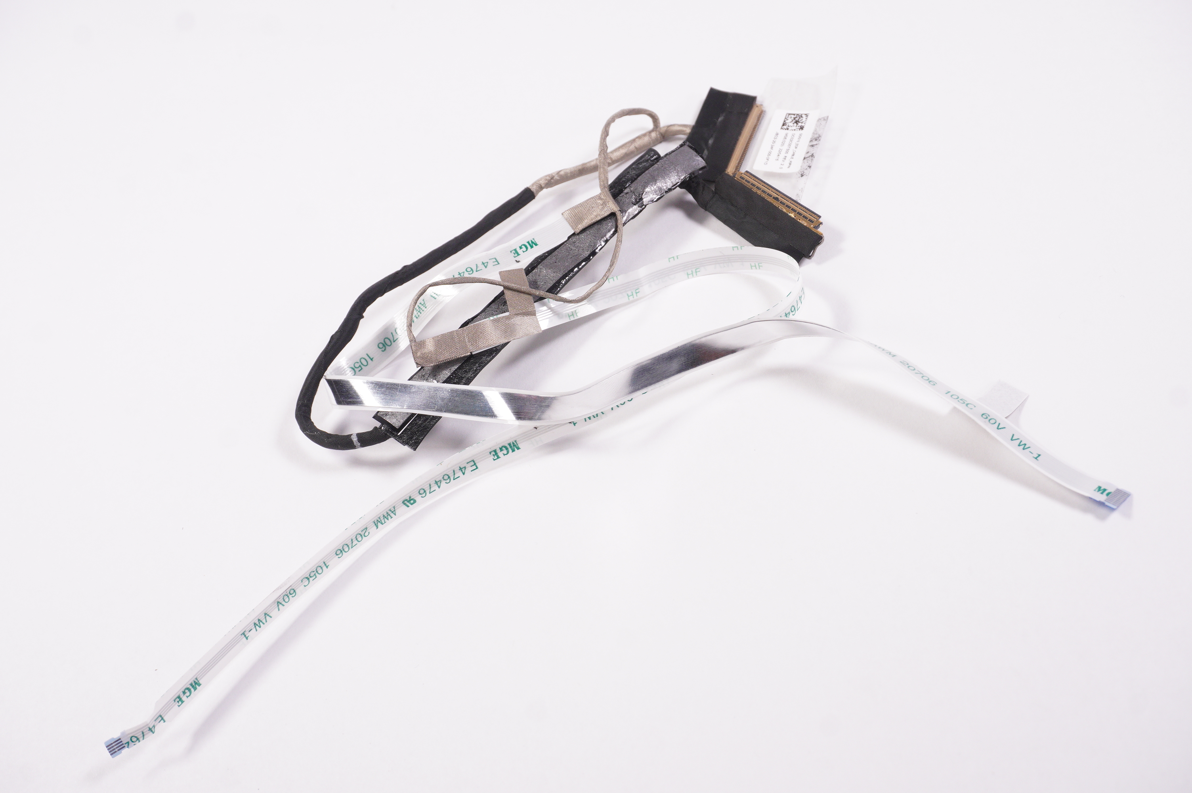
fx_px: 1588
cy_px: 396
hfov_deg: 41.1
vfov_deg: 28.0
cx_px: 596
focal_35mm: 48
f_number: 9
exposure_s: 1/250
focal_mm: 32
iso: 800
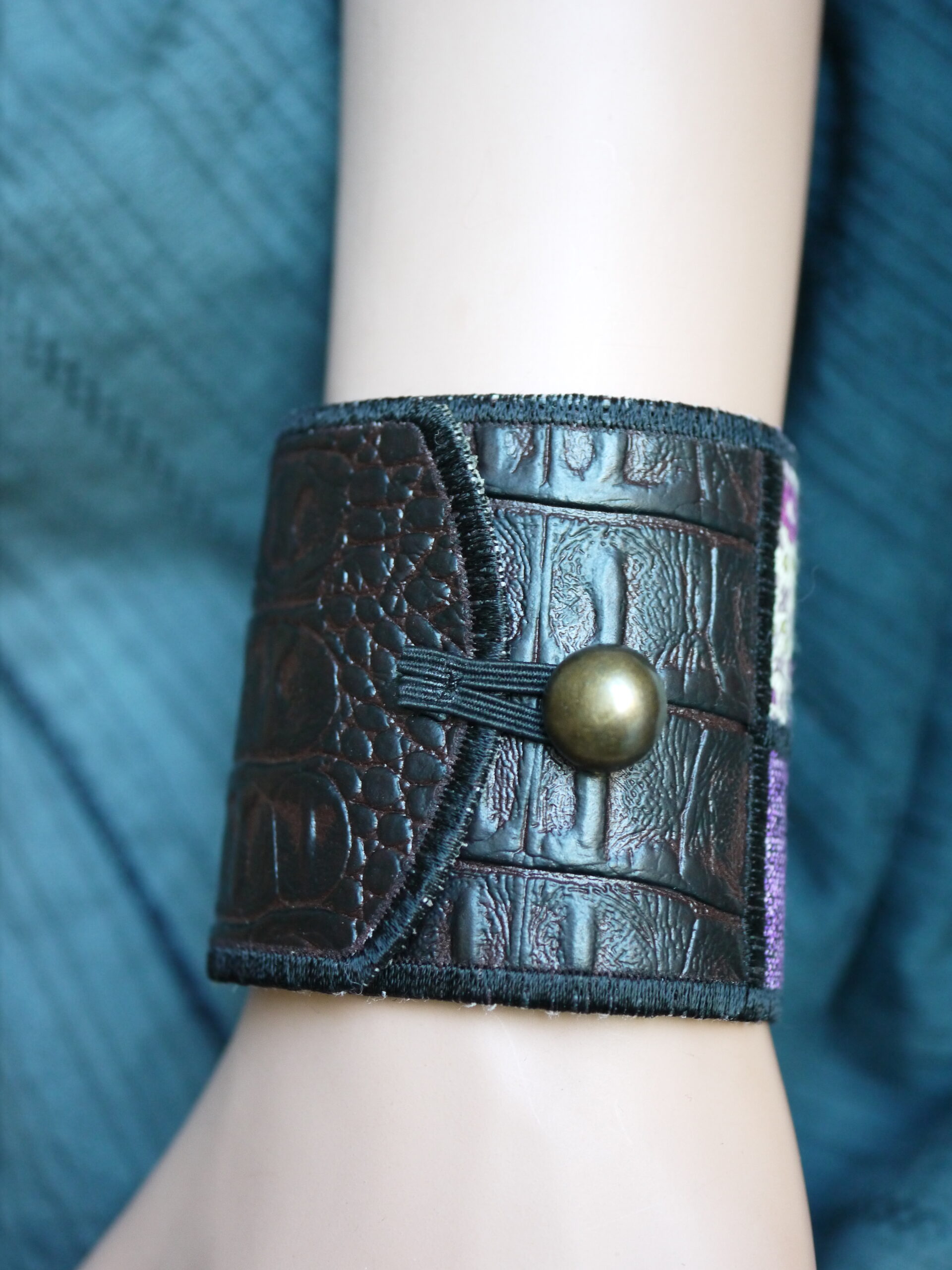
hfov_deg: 24.4
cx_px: 476
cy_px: 635
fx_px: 2200
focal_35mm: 60
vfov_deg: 32.2
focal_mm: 30
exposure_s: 1/60
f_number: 2.8
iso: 800
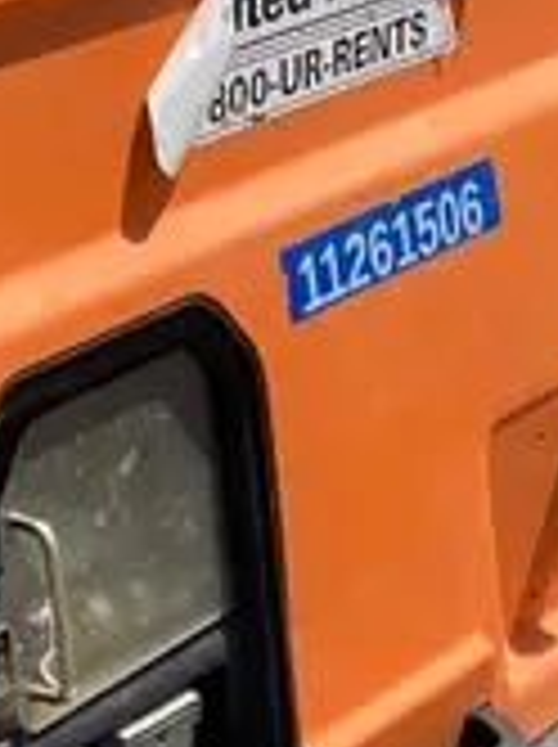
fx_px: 2672
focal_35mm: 124
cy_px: -380
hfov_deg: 11.8
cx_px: -18
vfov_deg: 14.8
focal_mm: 3.99
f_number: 1.8
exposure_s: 1/1736
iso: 20
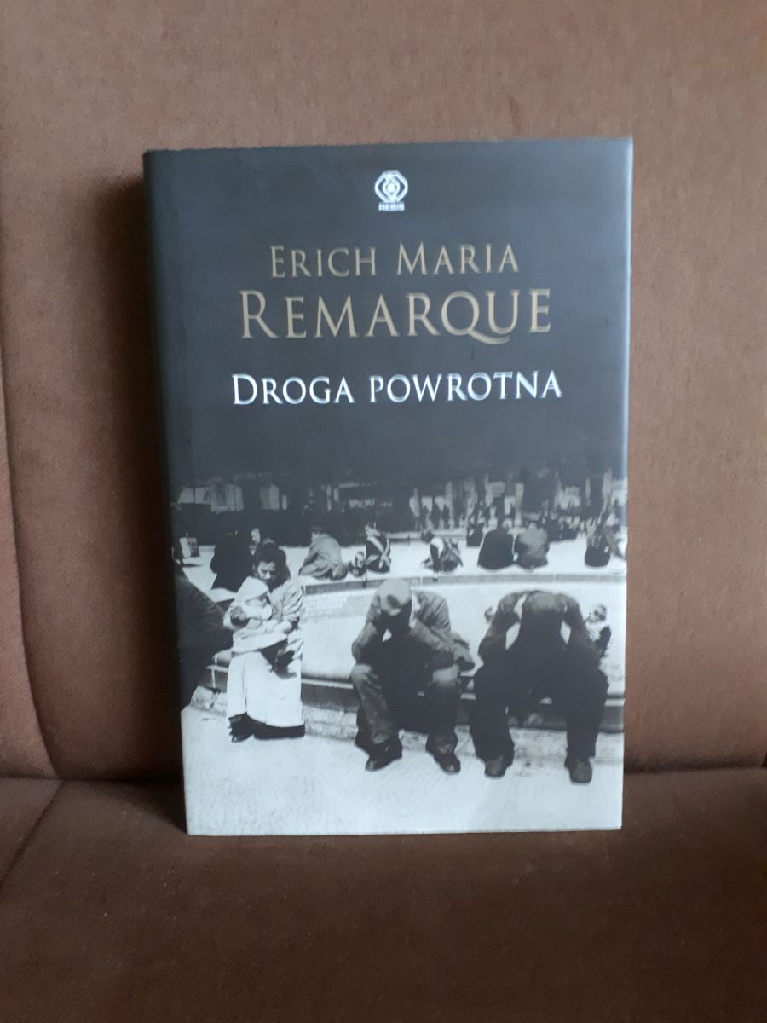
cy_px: 512
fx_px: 798
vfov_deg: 65.3
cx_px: 384
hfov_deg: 51.4
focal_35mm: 27
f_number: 1.9
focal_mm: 3.6
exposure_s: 1/17
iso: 500
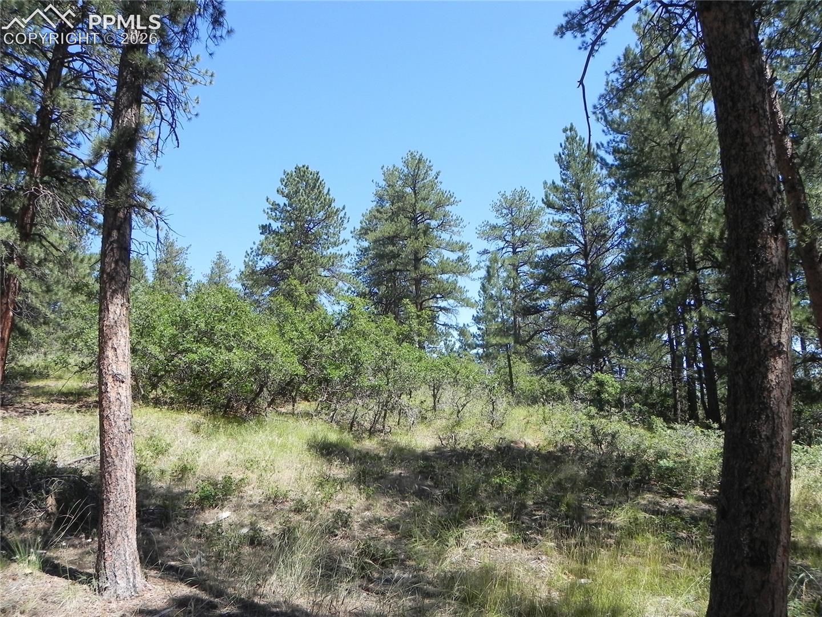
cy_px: 308
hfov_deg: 67.3
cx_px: 411
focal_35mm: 26
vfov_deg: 53.1
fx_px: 617
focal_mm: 4.6
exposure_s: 1/276
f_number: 5.6
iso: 160
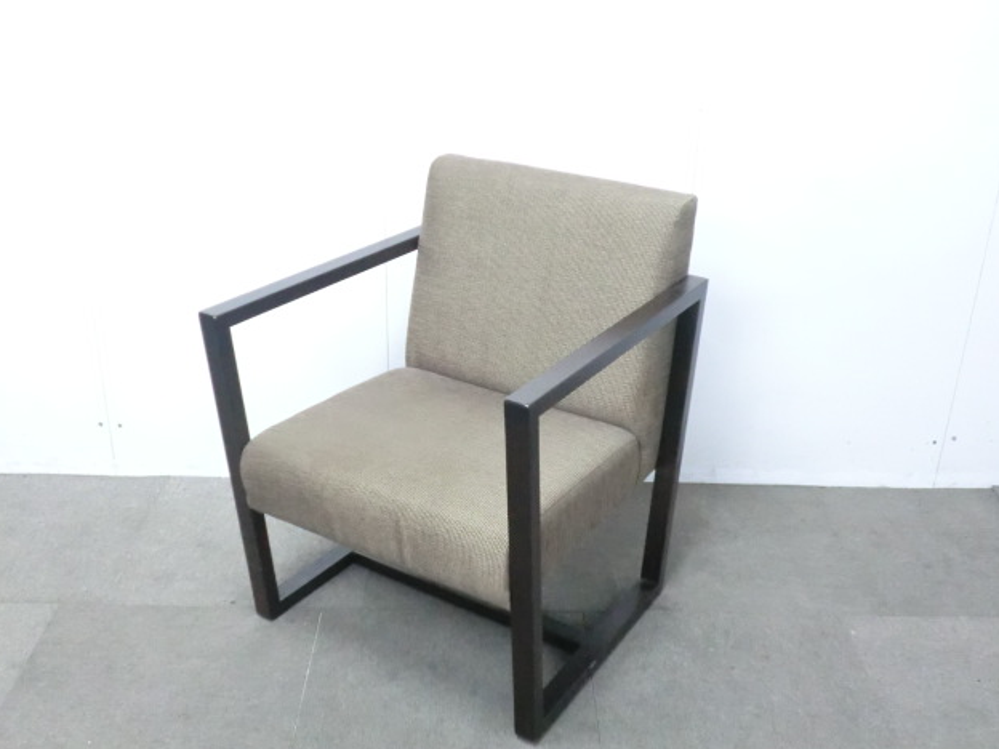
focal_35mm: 39
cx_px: 493
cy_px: 383
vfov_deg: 36.8
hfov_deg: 47.9
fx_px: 1126
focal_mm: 6.9
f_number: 3.9
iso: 800
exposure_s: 1/25
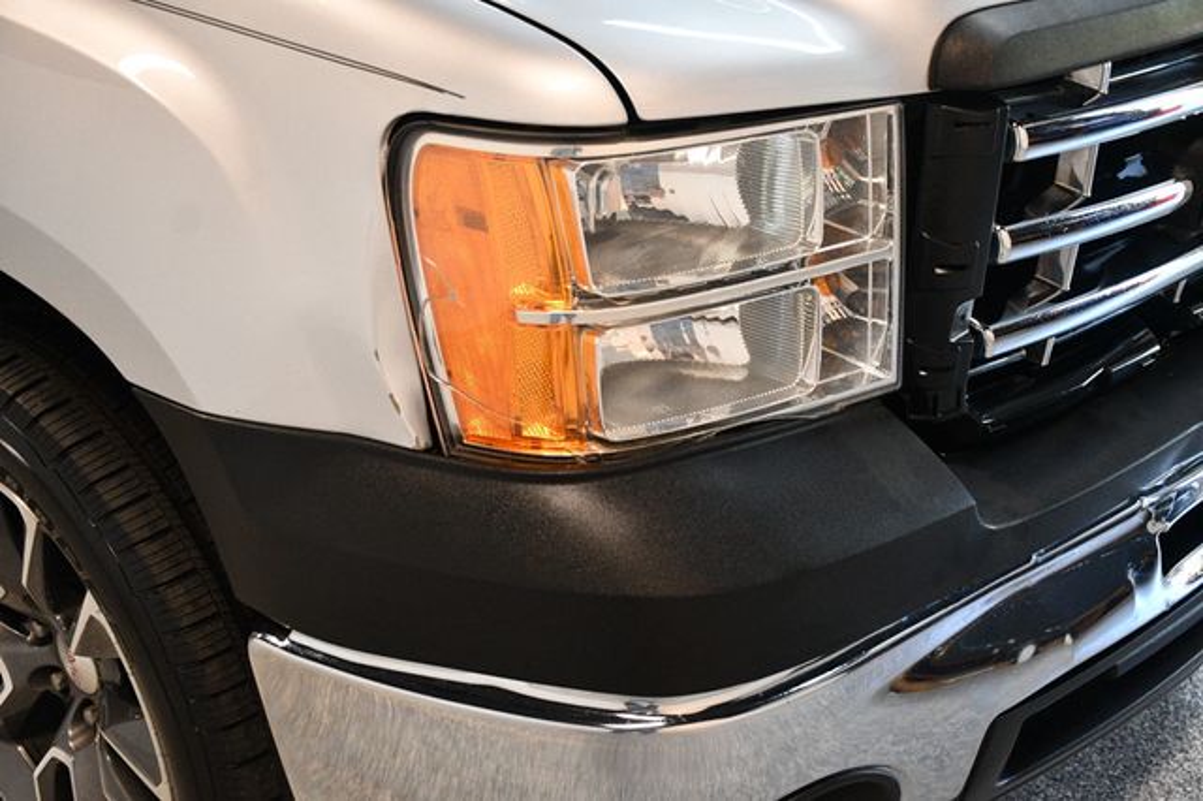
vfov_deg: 33.4
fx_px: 1336
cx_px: 602
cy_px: 400
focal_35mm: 40
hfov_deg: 48.5
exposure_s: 1/125
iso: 2200
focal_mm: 27
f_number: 4
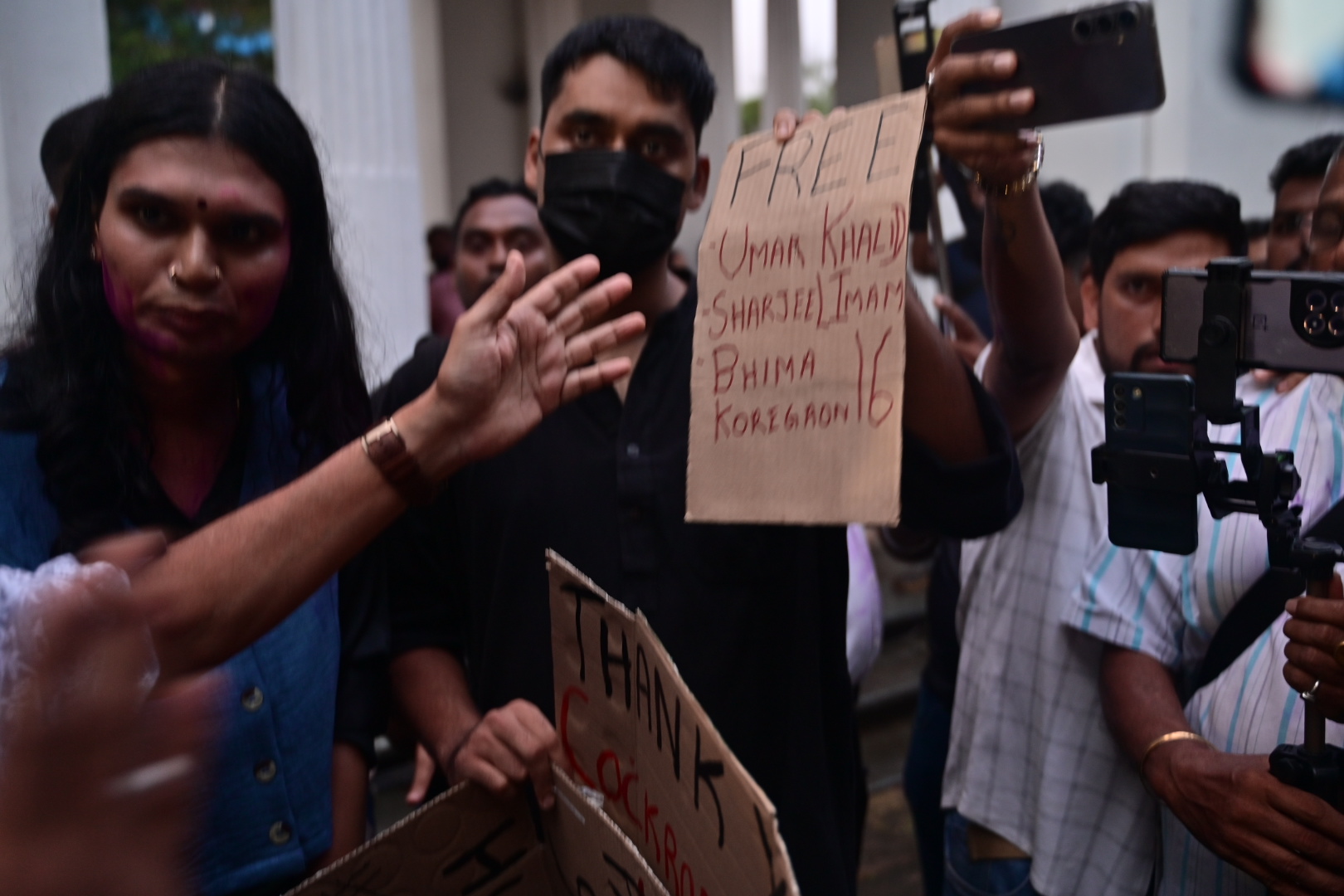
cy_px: 448
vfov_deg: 39.4
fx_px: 1251
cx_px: 672
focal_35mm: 34
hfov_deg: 56.5
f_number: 2.8
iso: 640
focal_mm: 33.5
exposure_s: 1/50
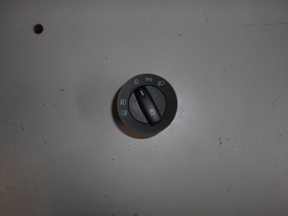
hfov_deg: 67.3
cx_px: 144
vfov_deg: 53.1
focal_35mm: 26
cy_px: 108
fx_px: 216
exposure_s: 1/25
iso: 80
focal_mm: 4.6
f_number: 3.2
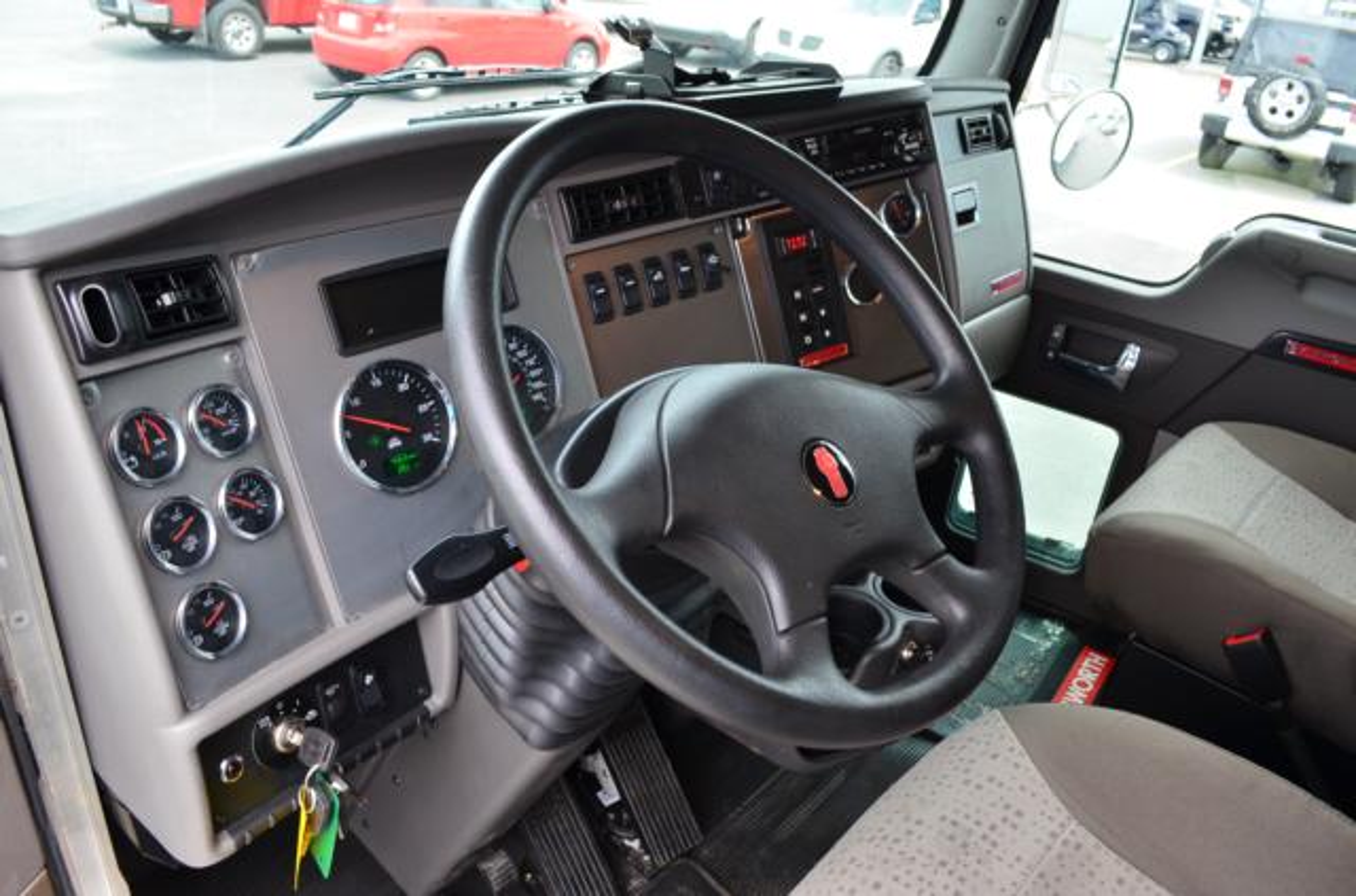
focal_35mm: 27
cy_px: 448
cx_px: 678
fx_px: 1014
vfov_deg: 47.7
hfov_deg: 67.5
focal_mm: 18
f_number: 8
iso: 400
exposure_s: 1/80
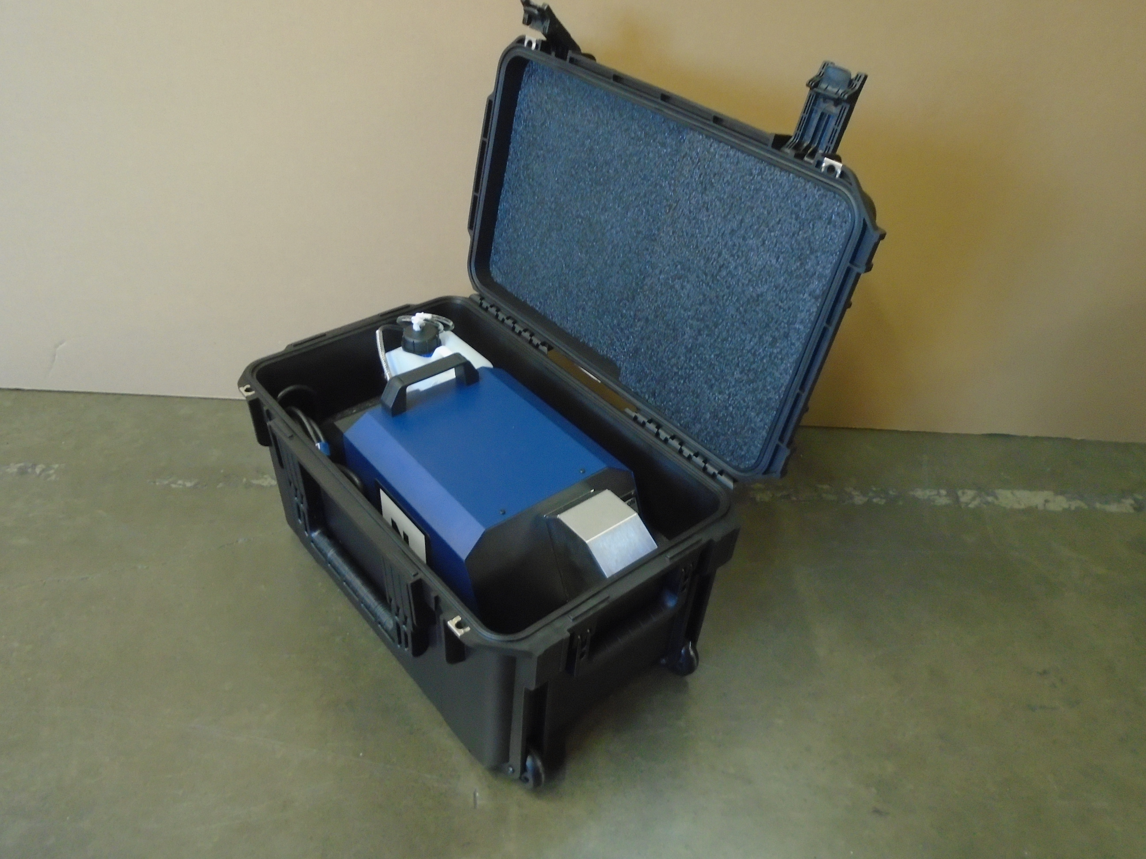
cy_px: 430
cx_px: 573
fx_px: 861
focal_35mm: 26
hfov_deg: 67.3
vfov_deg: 53.1
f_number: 3.2
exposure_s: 1/8
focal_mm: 4.6
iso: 400
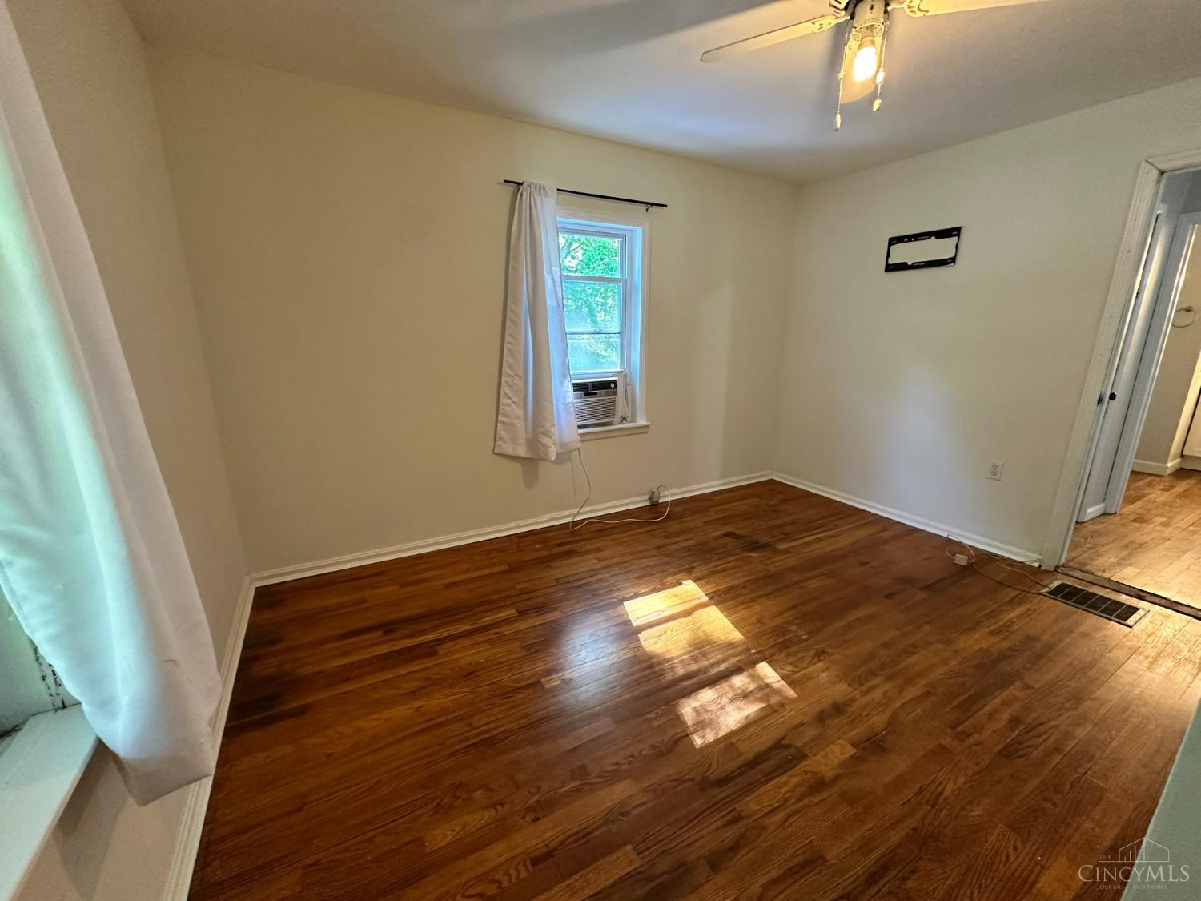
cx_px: 600
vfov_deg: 85.7
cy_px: 450
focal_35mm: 14
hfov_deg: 102.1
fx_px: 486
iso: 400
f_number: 2.2
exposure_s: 1/60
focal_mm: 2.22
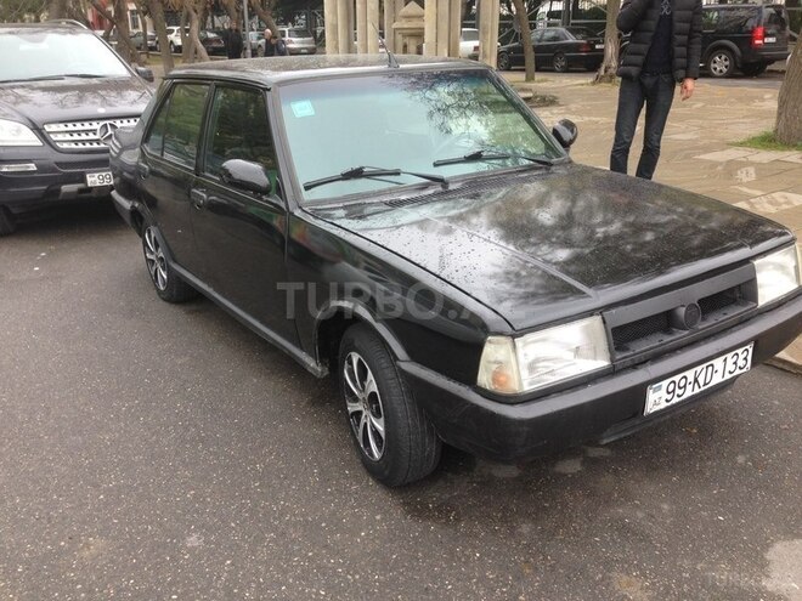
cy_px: 300
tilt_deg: -19.6
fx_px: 765
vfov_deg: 42.9
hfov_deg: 55.4
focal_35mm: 33
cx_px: 401
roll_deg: -0.5
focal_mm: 4.12
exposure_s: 1/120
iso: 50
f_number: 2.4
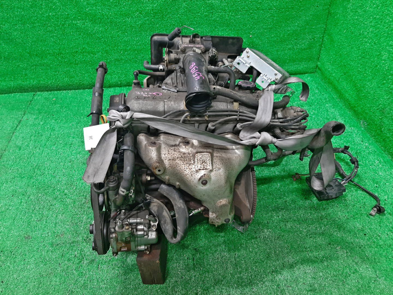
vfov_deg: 53.1
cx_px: 196
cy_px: 148
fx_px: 295
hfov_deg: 67.3
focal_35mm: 26
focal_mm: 3.93
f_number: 1.7
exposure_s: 1/50
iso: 173
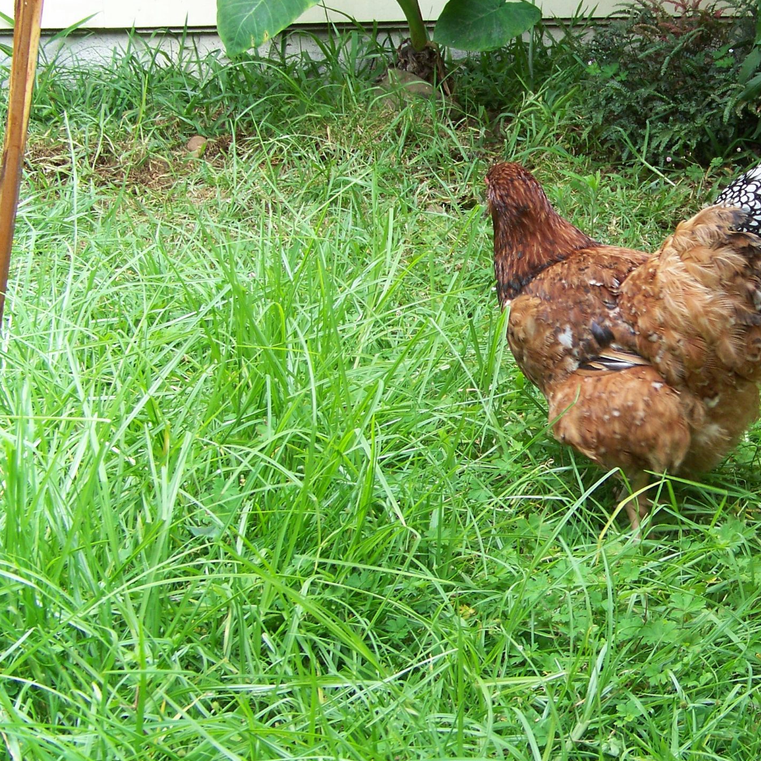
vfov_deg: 25.4
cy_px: 353
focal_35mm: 68
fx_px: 1691
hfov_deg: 24.7
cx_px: 669
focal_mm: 6.75
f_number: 2.8
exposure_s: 1/125
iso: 68
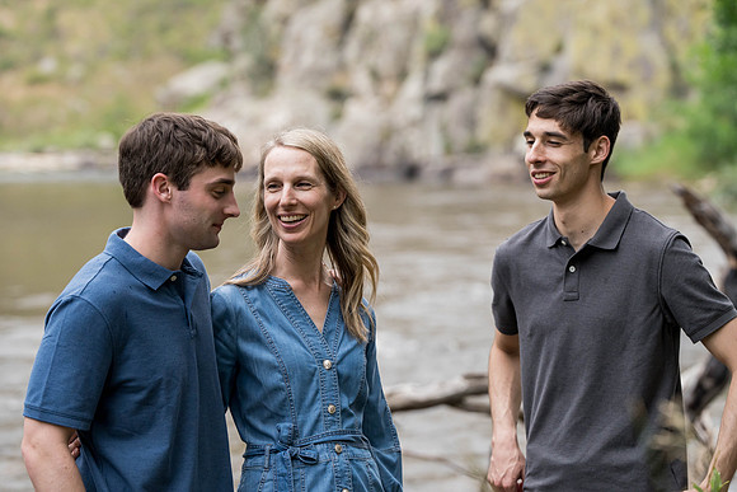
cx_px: 368
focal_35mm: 133
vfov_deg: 10.3
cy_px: 246
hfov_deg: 15.4
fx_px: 2723
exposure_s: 1/250
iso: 2000
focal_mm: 133
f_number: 4.5
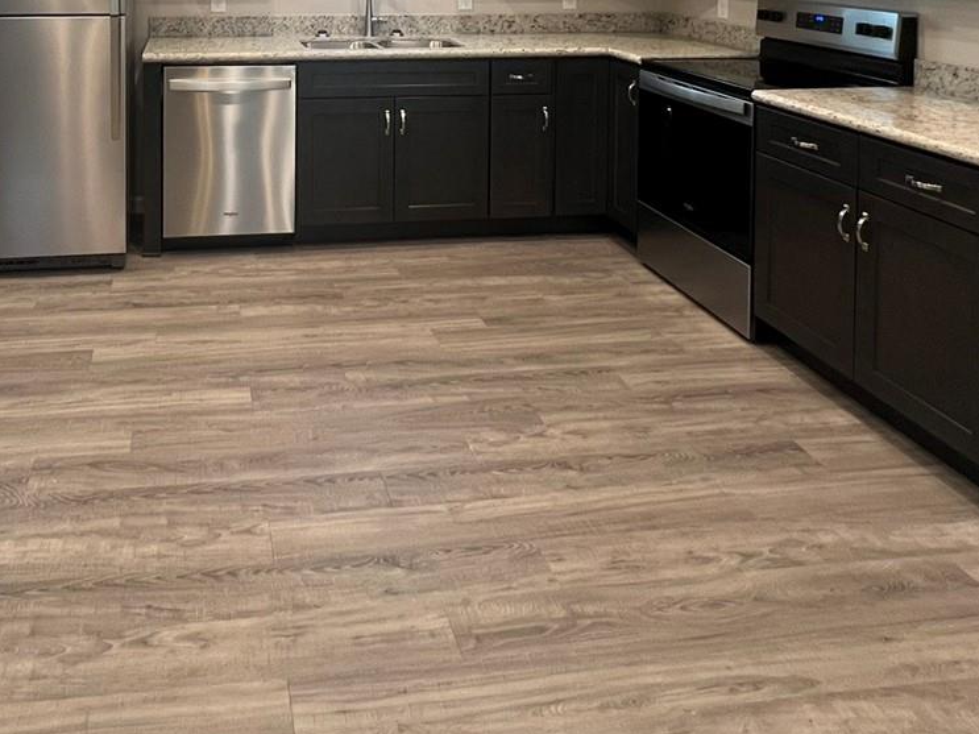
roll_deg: +0.0
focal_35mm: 28
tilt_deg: -1.3
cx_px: 293
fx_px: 792
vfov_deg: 41.4
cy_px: -42
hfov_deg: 61.2
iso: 125
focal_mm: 1.57
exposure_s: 1/60
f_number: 1.8
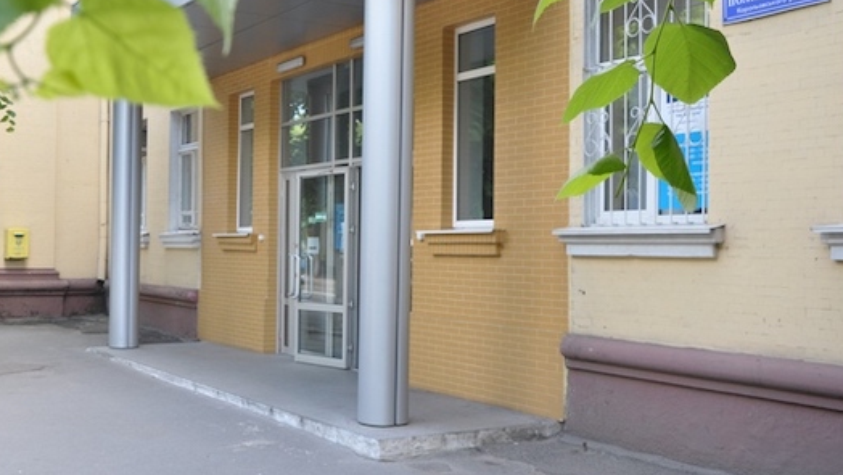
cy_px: 241
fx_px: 1028
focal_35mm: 46
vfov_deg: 26.0
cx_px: 343
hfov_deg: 44.4
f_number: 5.6
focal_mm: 24
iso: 400
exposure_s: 1/100
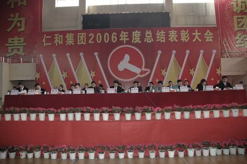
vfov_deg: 47.8
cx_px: 124
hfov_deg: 67.4
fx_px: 185
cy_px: 82
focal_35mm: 27
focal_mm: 18
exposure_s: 1/60
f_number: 4
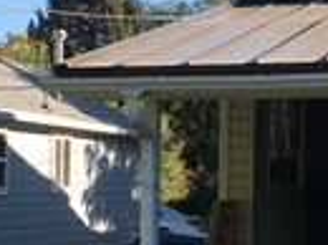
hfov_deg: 13.8
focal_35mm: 143
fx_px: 1352
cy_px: 250
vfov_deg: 10.3
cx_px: 108
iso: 25
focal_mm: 4.15
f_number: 2.2
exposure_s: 1/718
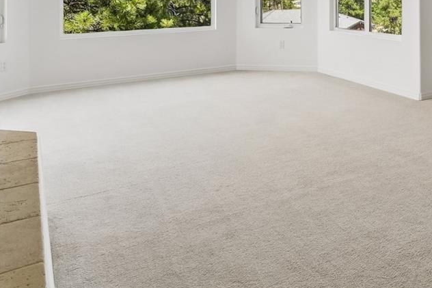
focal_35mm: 38
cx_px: 377
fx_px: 456
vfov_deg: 31.7
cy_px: -16
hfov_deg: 46.5
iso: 800
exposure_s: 1/80
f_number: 8
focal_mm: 10
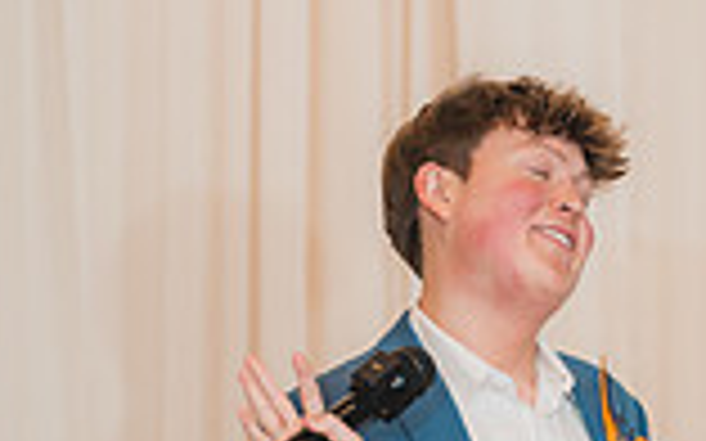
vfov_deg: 3.0
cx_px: 540
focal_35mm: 432
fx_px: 8309
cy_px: 459
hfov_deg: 4.9
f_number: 2.8
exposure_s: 1/250
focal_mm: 148
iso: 1000
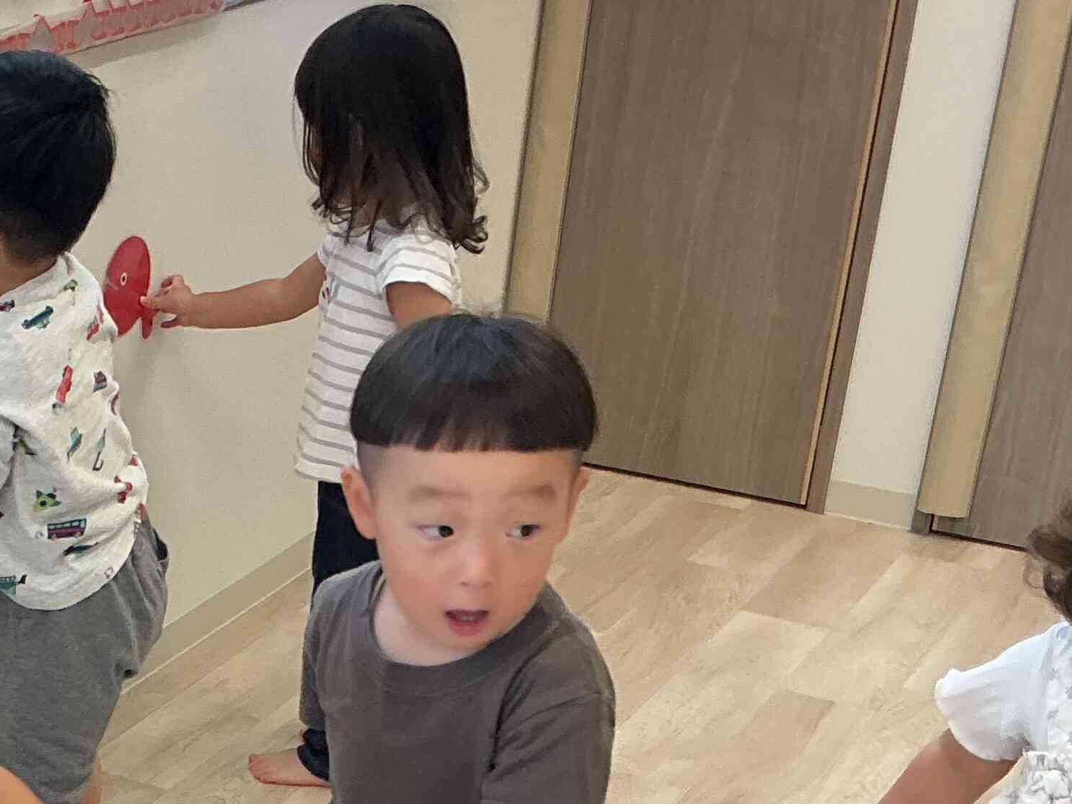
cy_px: 782
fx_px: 2446
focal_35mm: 79
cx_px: -71
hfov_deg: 23.4
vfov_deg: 18.2
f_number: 1.8
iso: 32
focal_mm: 3
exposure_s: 1/120
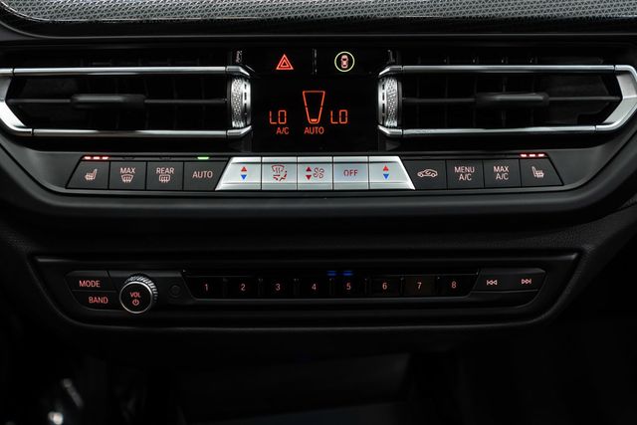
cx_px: 318
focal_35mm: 42
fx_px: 743
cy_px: 212
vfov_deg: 31.9
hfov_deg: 46.4
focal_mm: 28
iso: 640
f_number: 3.2
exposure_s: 1/50
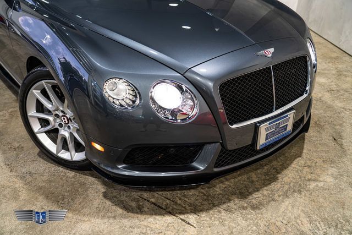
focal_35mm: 36
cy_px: 118
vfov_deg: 36.9
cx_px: 176
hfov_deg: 53.1
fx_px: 352
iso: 1250
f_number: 4
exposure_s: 1/80
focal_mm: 36
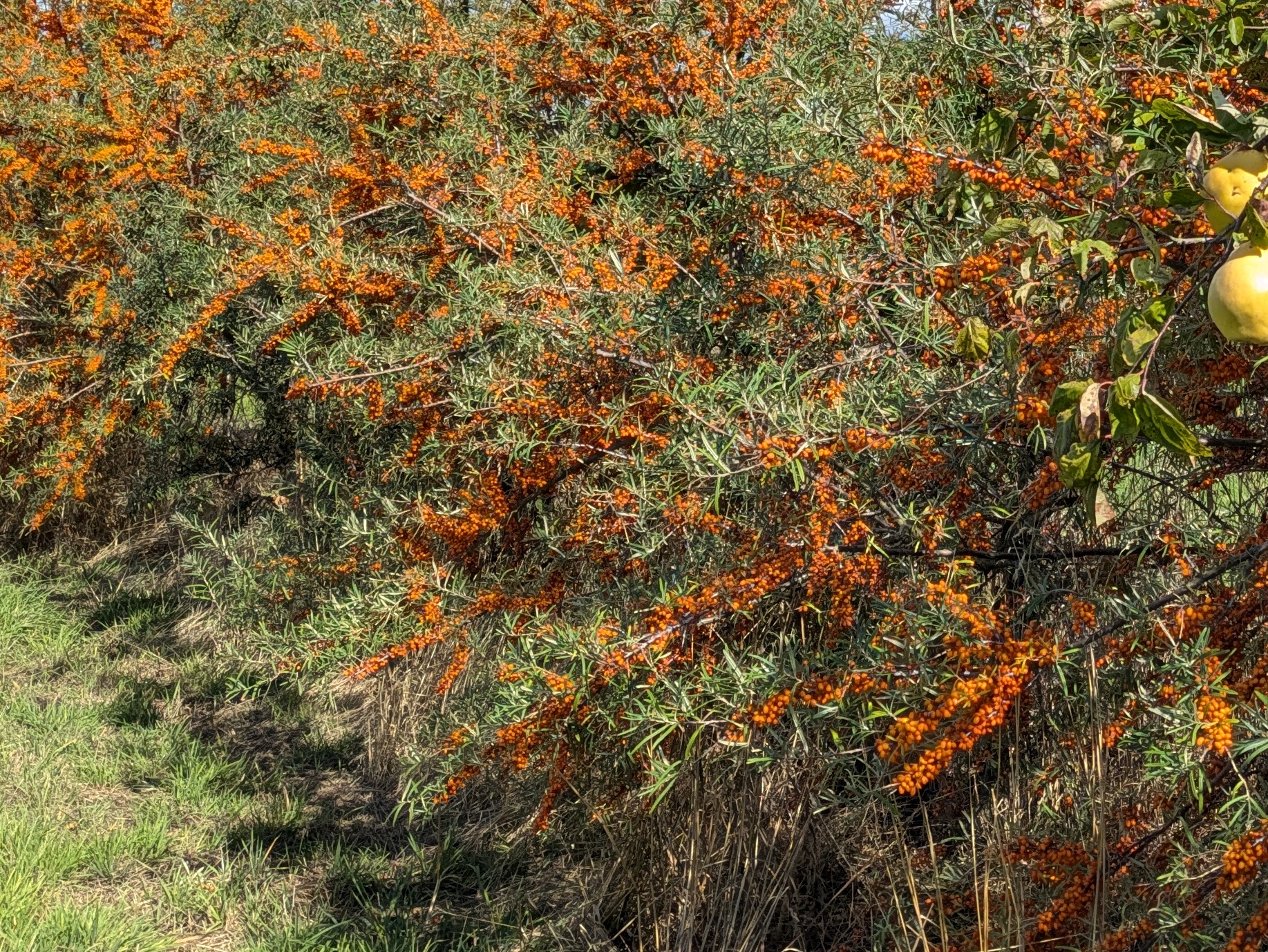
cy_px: 203
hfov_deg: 29.5
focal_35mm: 63
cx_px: 1122
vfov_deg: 23.0
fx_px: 2309
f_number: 1.89
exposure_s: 1/1776
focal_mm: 5.43
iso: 41
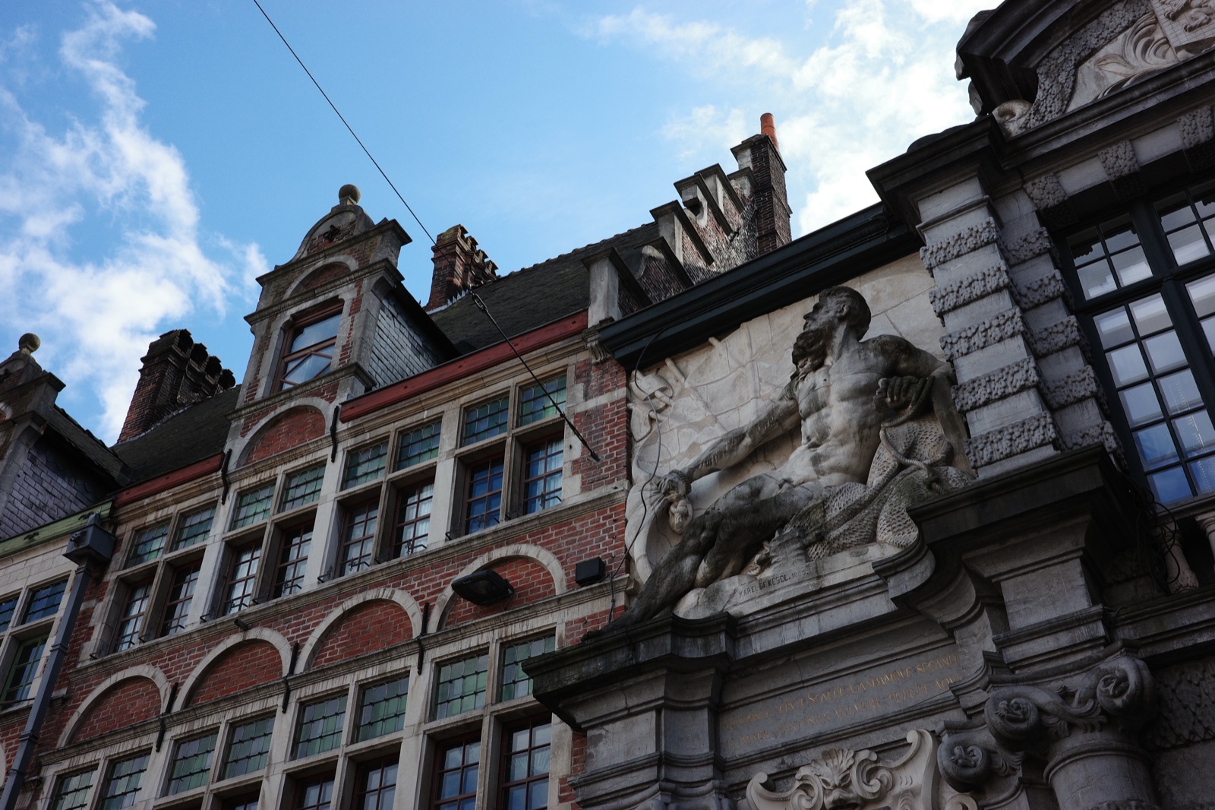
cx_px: 608
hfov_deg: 48.5
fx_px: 1350
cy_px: 405
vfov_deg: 33.4
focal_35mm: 40
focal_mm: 26
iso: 200
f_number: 5.6
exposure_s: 1/400
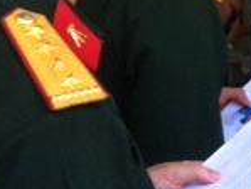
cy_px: 39
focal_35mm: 150
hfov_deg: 12.5
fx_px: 1089
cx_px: 382
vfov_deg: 9.9
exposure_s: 1/120
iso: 125
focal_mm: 3.85
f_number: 2.8
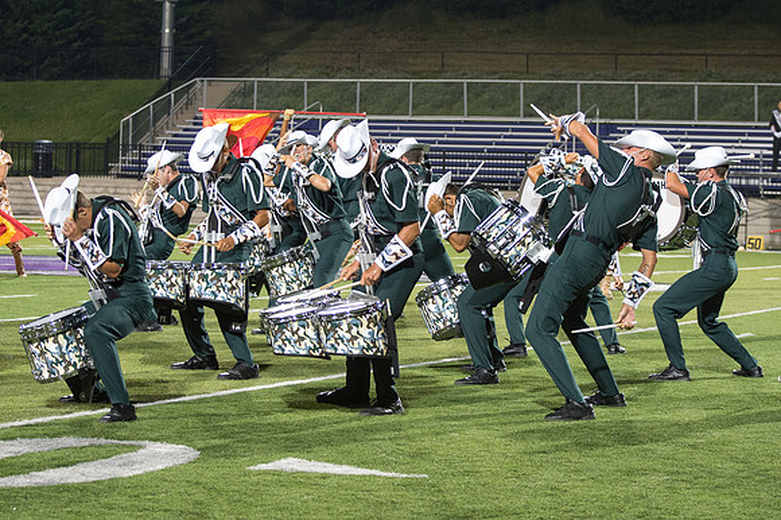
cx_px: 384
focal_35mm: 111
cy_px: 211
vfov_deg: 12.4
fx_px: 2400
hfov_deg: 18.5
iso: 2000
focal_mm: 70
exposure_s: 1/160
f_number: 4.5
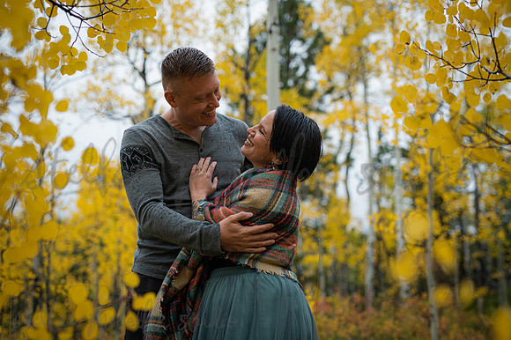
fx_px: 709
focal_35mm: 50
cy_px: 170
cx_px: 256
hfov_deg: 39.6
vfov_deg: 27.0
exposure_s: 1/640
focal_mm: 50
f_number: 2.5
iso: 1250
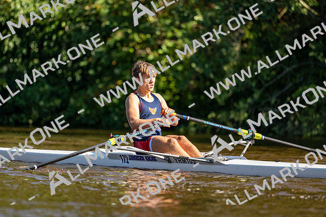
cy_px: 108
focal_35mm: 400
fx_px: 3623
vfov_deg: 3.4
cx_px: 163
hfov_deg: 5.2
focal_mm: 400
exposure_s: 1/3200
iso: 1000
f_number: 4.5
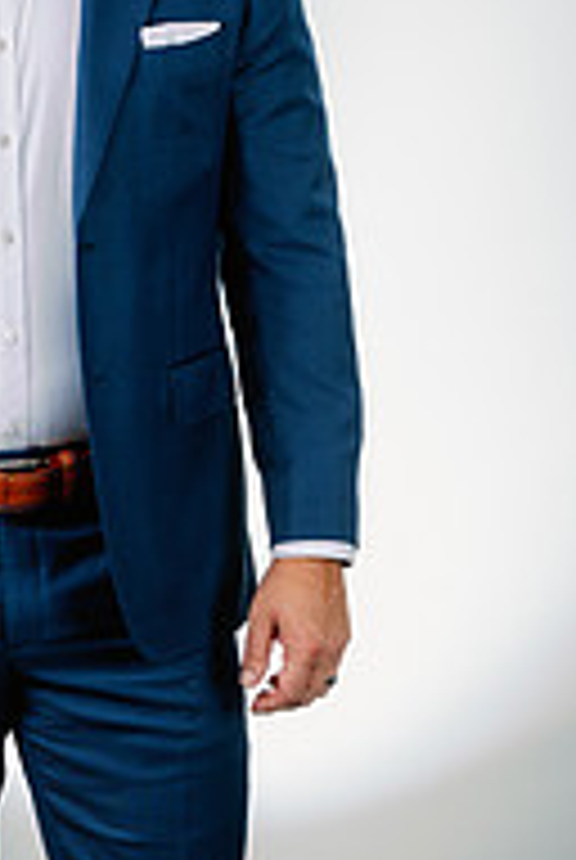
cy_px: 248
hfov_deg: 10.7
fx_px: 3037
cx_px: 14
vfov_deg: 16.1
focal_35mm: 127
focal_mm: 54
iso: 125
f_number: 8
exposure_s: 1/160
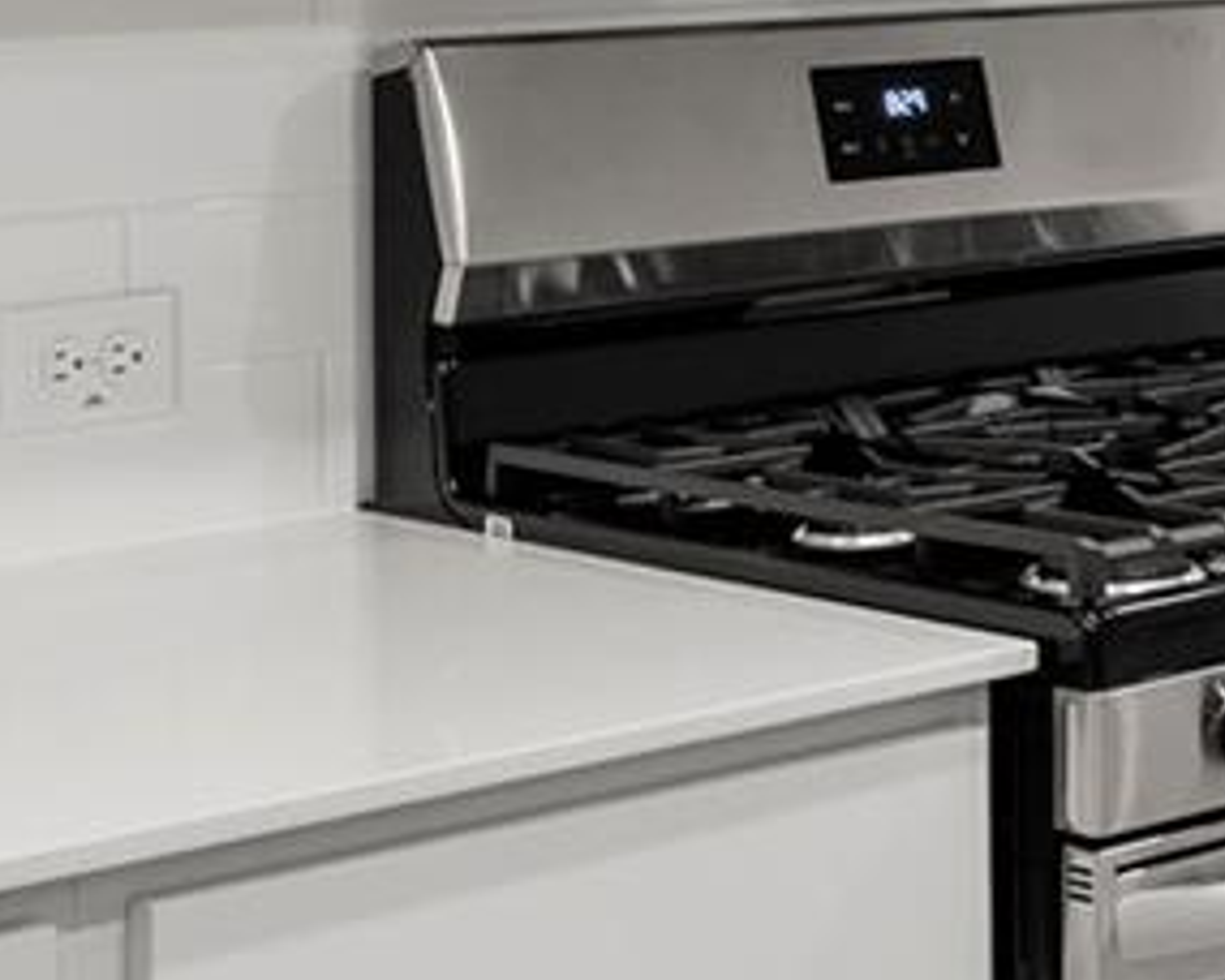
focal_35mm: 108
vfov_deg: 13.8
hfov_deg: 17.3
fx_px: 3916
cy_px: -206
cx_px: 1294
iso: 200
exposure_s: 1/2
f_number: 8
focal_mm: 16
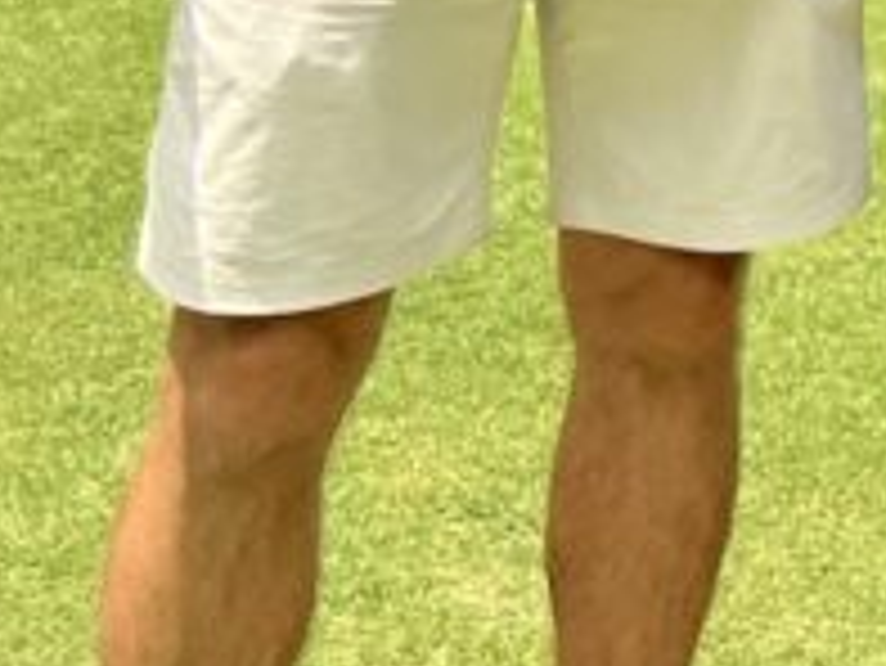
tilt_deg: -4.9
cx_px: 2159
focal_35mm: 135
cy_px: -536
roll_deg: -0.3
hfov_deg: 11.8
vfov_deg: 10.4
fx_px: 3457
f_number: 1.5
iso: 50
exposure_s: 1/4115
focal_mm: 5.7
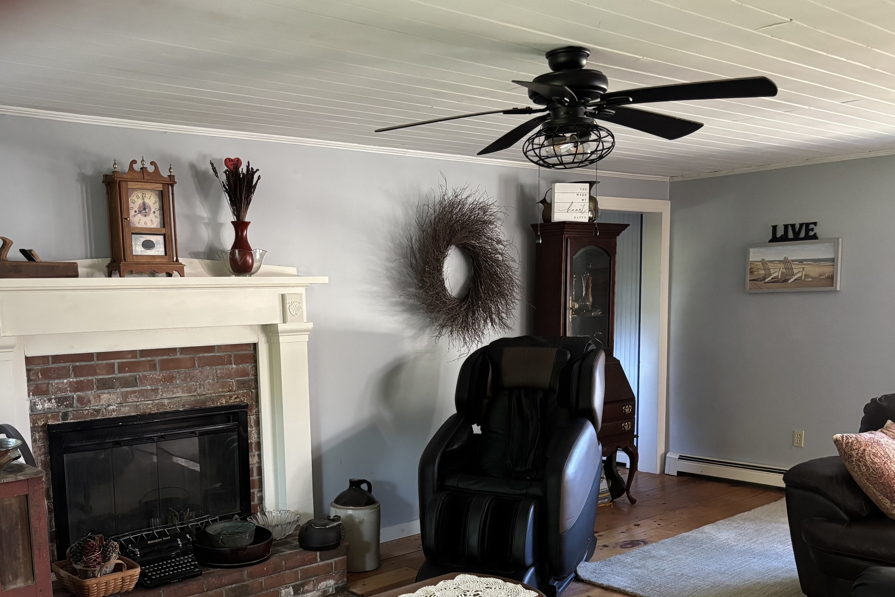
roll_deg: +1.5
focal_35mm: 36
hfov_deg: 52.8
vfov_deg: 36.3
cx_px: 360
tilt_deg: -8.9
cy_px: 422
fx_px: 895
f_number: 1.6
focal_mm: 5.96
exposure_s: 1/46
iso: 500
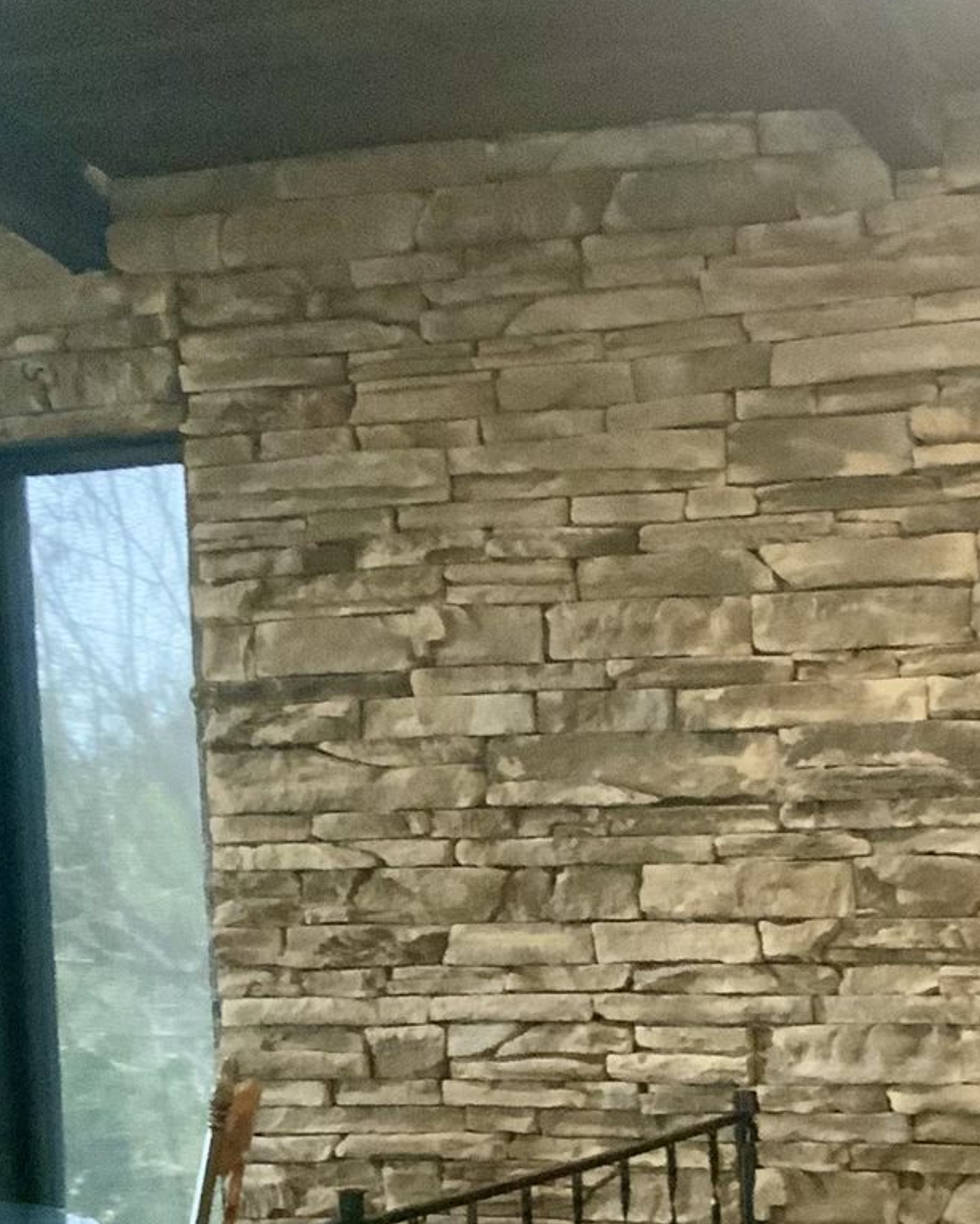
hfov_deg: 17.7
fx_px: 3080
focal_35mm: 85
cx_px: 937
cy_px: 1076
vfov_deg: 22.0
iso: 500
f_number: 1.8
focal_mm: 3
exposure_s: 1/30
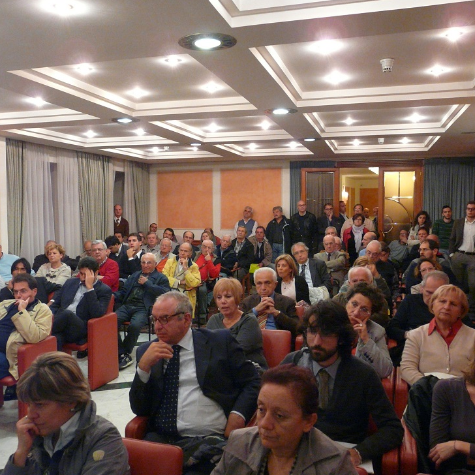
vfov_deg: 48.5
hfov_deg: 48.4
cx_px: 214
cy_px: 238
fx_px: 528
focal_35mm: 34
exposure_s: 1/13
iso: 400
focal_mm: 4.6
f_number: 2.8
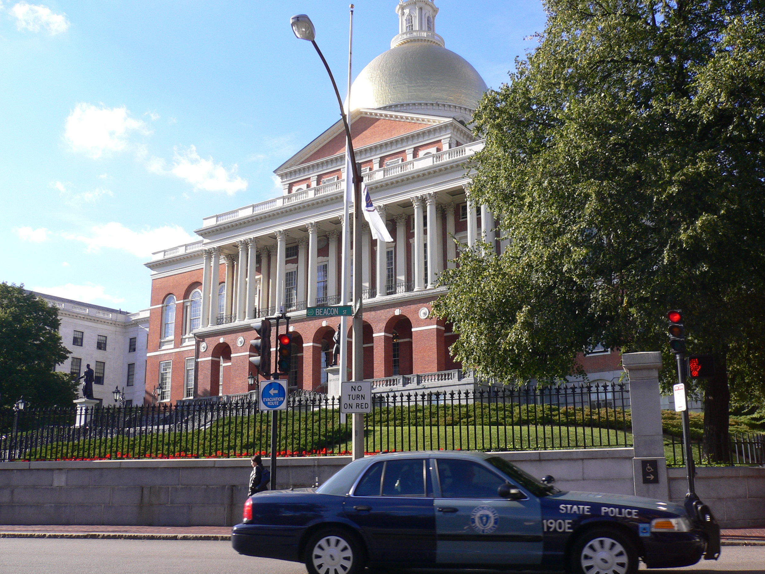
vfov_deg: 39.7
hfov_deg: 51.3
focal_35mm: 36
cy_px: 286
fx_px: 796
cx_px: 392
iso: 80
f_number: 5.6
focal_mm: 5.8
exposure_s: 1/200
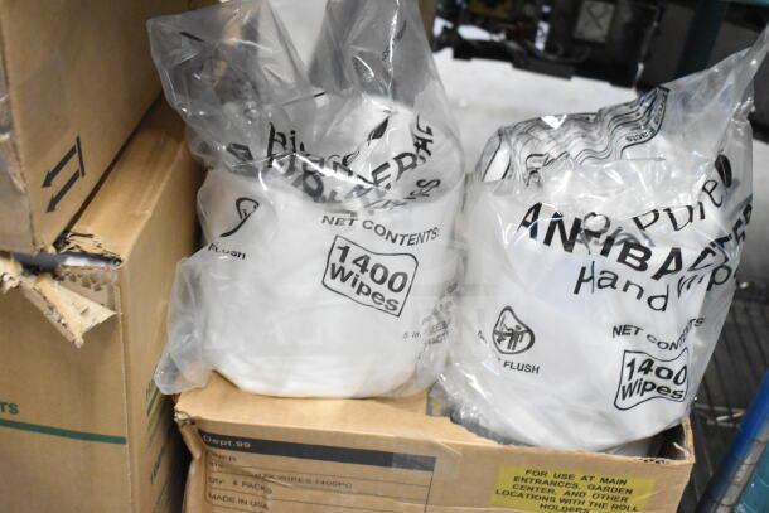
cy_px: 256
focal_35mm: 46
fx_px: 993
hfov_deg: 42.3
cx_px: 384
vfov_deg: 29.0
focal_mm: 31
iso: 6400
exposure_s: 1/50
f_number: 4.2
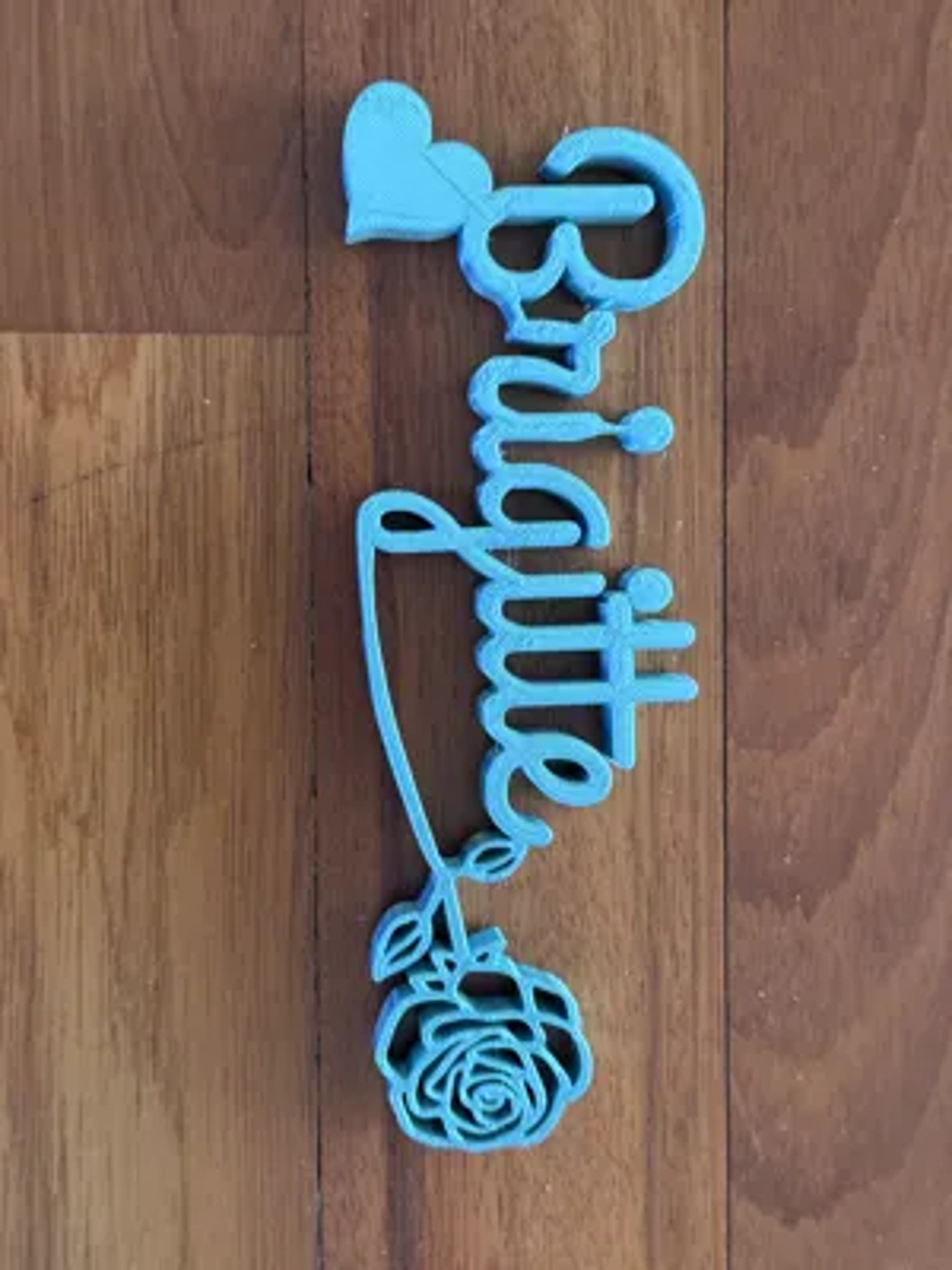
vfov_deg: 39.7
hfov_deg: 30.3
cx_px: 476
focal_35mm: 48
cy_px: 635
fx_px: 1760
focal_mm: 6.76
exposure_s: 1/40
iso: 500
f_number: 1.78
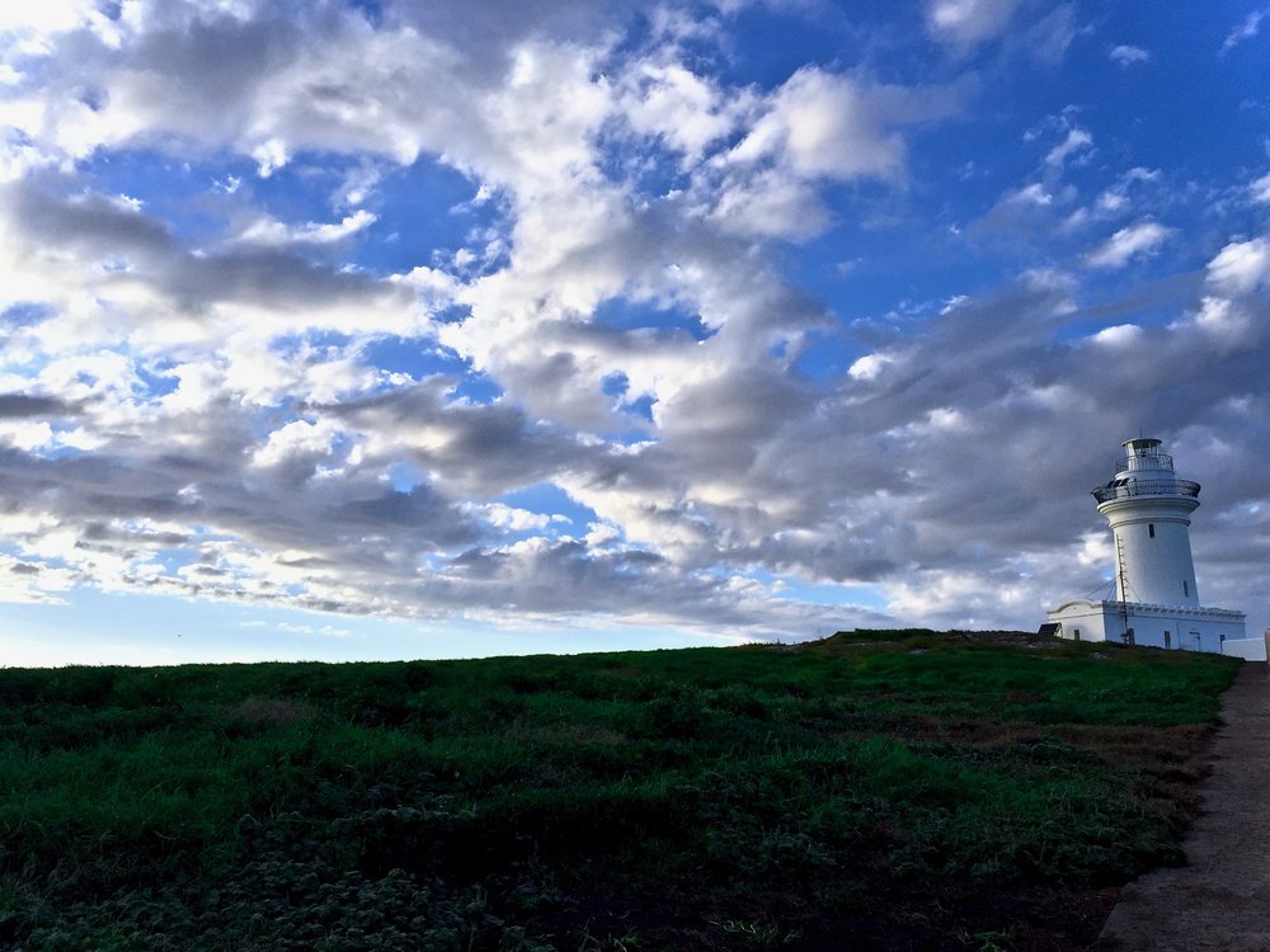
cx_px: 635
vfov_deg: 48.2
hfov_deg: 61.7
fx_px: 1064
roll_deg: -1.7
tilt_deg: +14.5
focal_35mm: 29
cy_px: 476
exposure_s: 1/1799
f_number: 2.2
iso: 32
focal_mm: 4.15
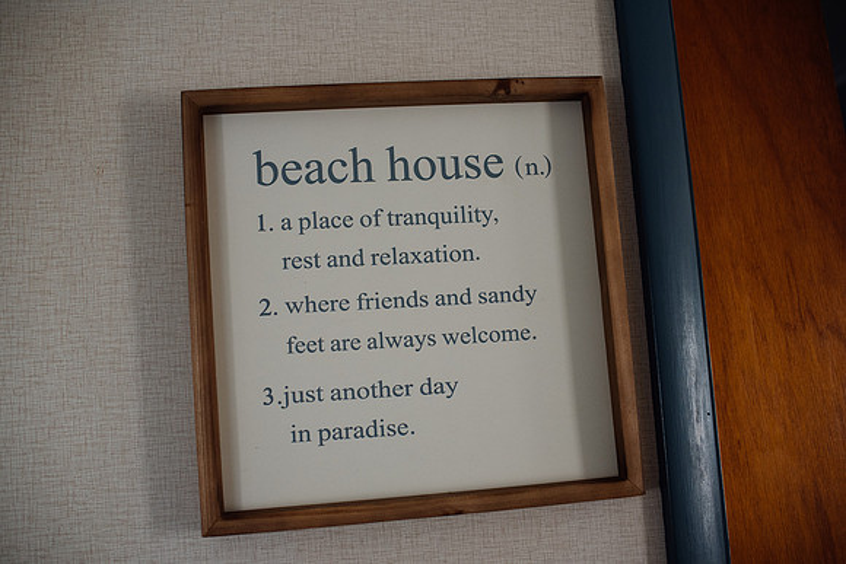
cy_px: 282
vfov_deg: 37.9
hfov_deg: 54.4
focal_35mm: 35
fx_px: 823
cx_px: 423
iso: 1000
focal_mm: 35
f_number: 2.8
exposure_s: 1/500
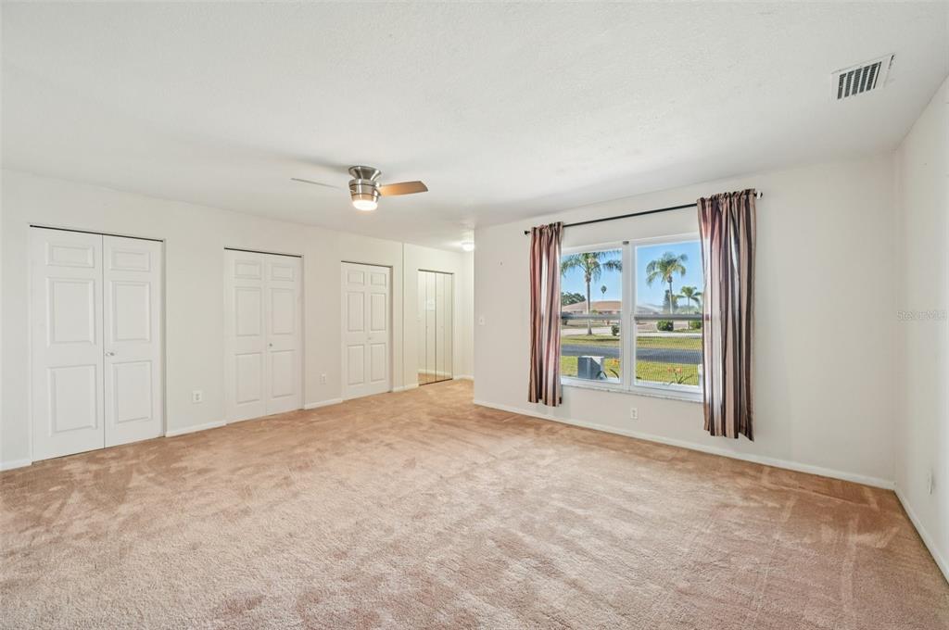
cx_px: 474
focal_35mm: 14
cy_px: 315
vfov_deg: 81.1
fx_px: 369
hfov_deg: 104.3
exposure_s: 1/15
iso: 400
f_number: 8
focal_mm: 14
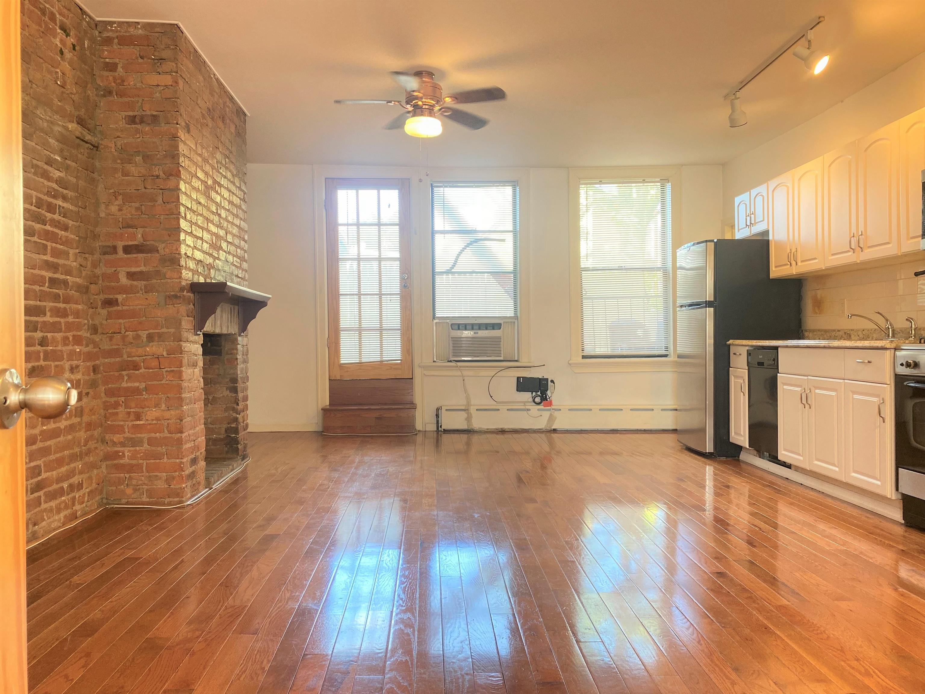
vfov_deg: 53.1
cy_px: 347
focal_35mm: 26
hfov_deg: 67.3
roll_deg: +0.4
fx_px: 695
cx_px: 462
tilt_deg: +0.6
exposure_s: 1/60
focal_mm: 4.25
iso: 100
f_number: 1.8
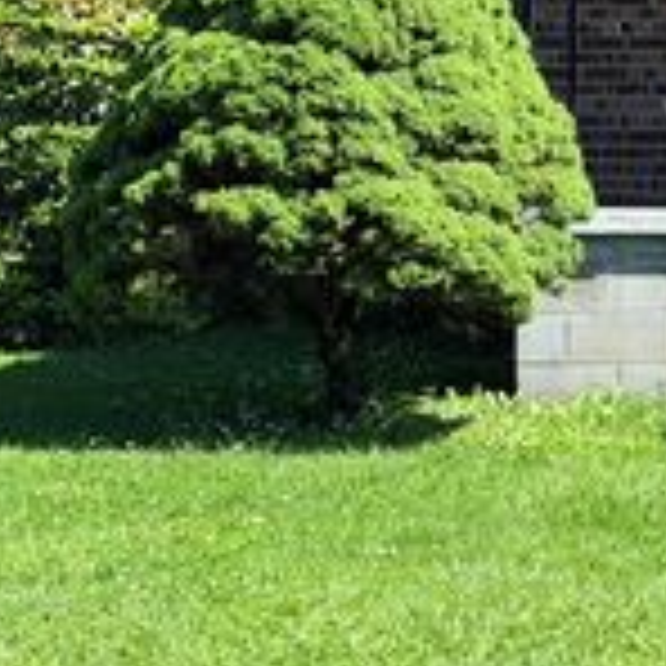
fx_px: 3113
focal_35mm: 143
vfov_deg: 12.2
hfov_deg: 12.0
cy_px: 146
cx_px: 765
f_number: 1.78
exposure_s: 1/1715
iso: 64
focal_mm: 6.76
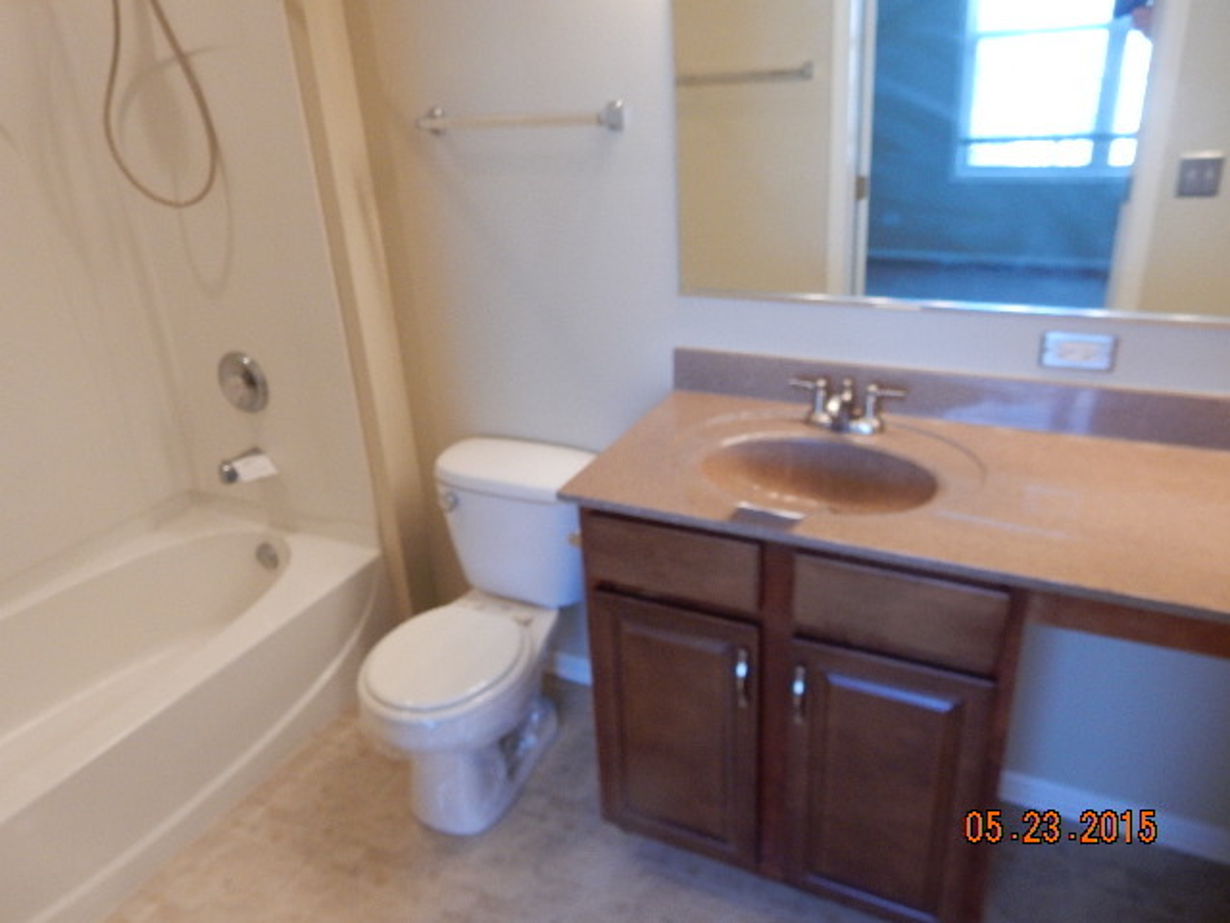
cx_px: 615
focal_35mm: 25
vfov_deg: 54.9
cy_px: 462
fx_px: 888
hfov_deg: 69.4
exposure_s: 1/30
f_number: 3.7
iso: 220
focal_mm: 4.5
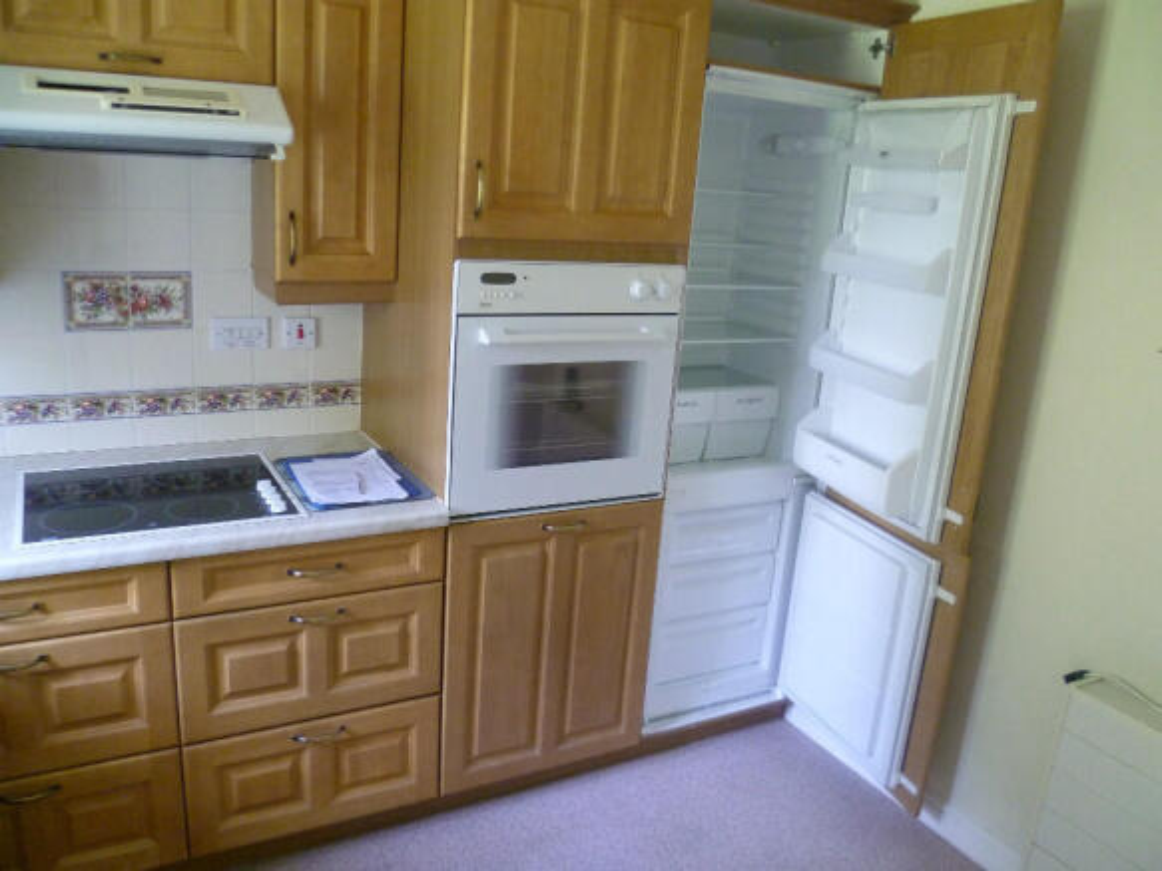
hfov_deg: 63.5
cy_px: 436
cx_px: 581
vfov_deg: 49.7
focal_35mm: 28
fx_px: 940
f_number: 2.8
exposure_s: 1/15
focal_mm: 5
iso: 400
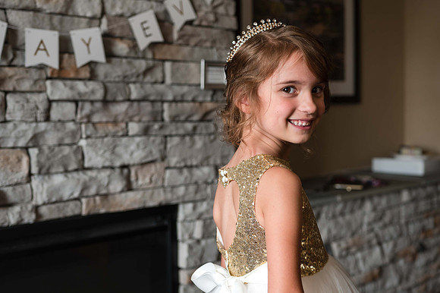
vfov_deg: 24.7
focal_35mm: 55
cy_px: 124
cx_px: 286
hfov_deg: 36.1
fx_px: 669
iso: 64
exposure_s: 1/40
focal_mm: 35
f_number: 2.5
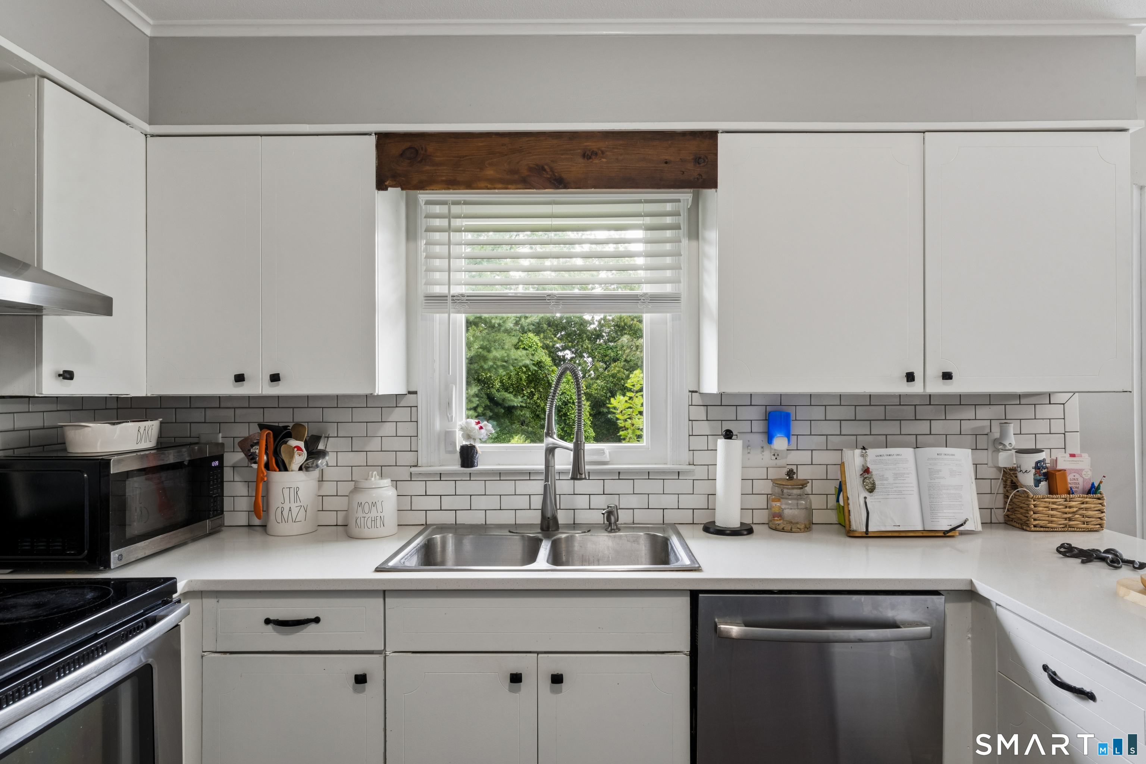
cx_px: 573
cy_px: 382
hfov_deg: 83.1
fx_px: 646
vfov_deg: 61.2
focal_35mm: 20
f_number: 13
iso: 400
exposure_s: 1/6
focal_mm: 20.3
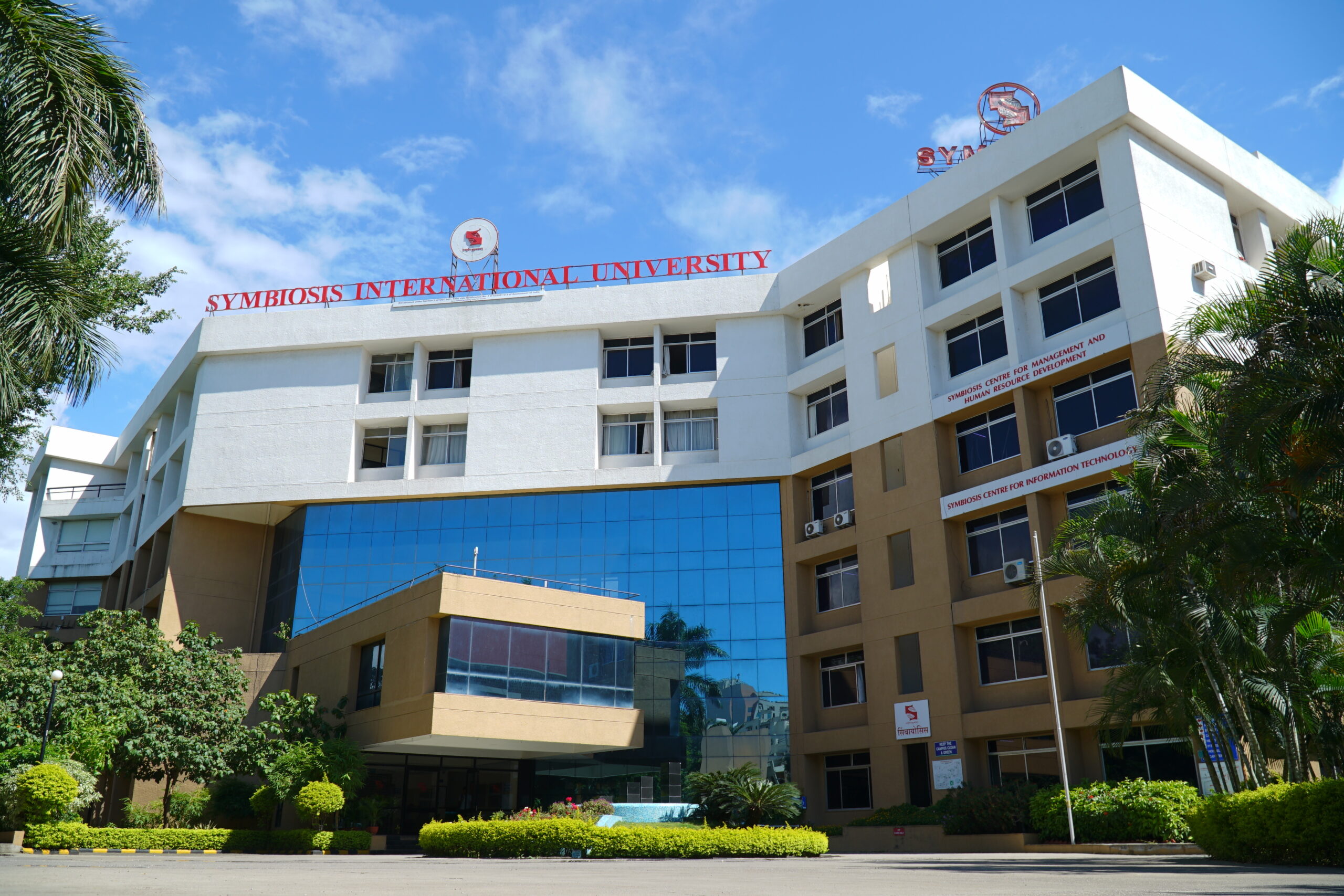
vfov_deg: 47.9
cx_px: 672
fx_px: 1008
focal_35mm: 27
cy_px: 448
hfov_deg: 67.4
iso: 50
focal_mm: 18
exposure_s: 1/250
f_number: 4.5
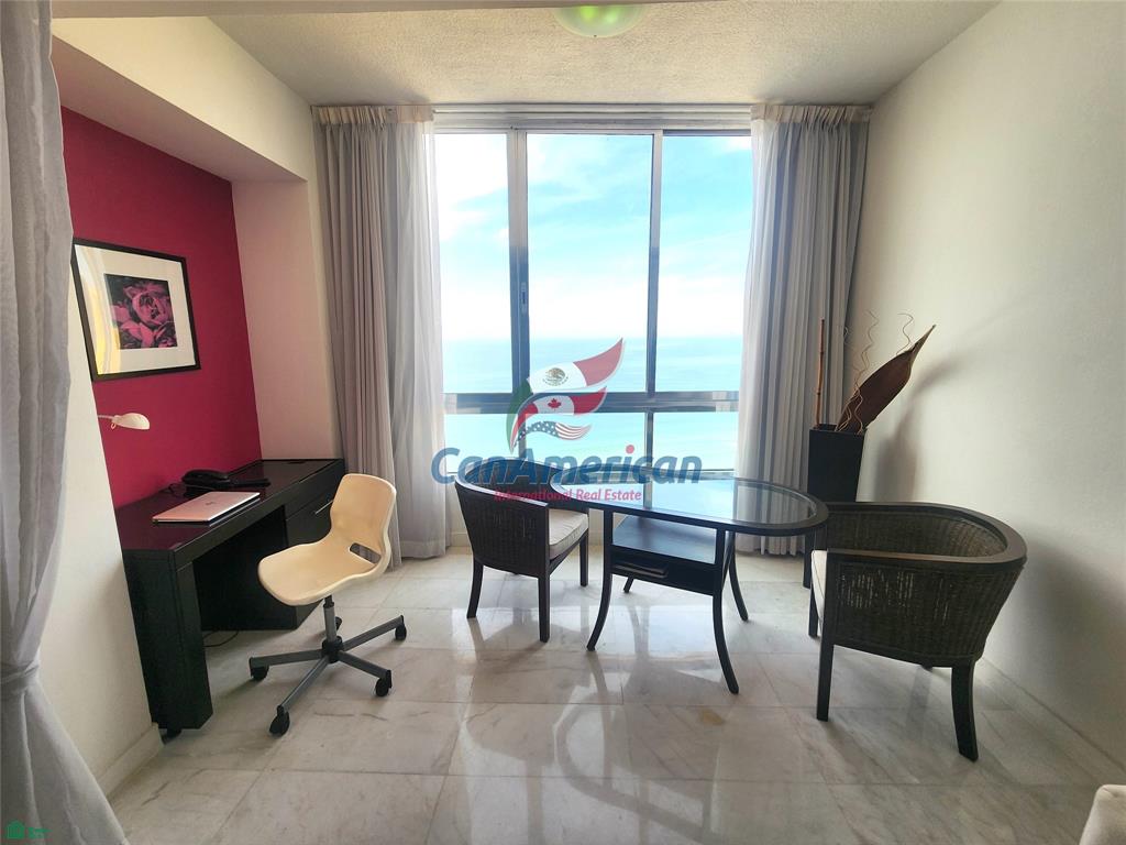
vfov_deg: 89.9
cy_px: 422
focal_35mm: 13
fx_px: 423
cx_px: 563
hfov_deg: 106.2
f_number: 2.2
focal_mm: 2.2
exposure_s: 1/514
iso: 50
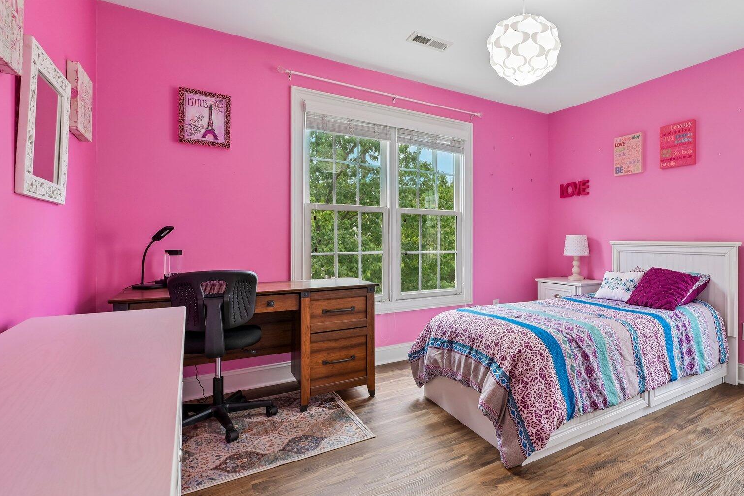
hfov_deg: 84.8
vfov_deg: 64.5
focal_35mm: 19
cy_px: 239
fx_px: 393
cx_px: 477
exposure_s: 1/40
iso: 360
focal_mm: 14
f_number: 8
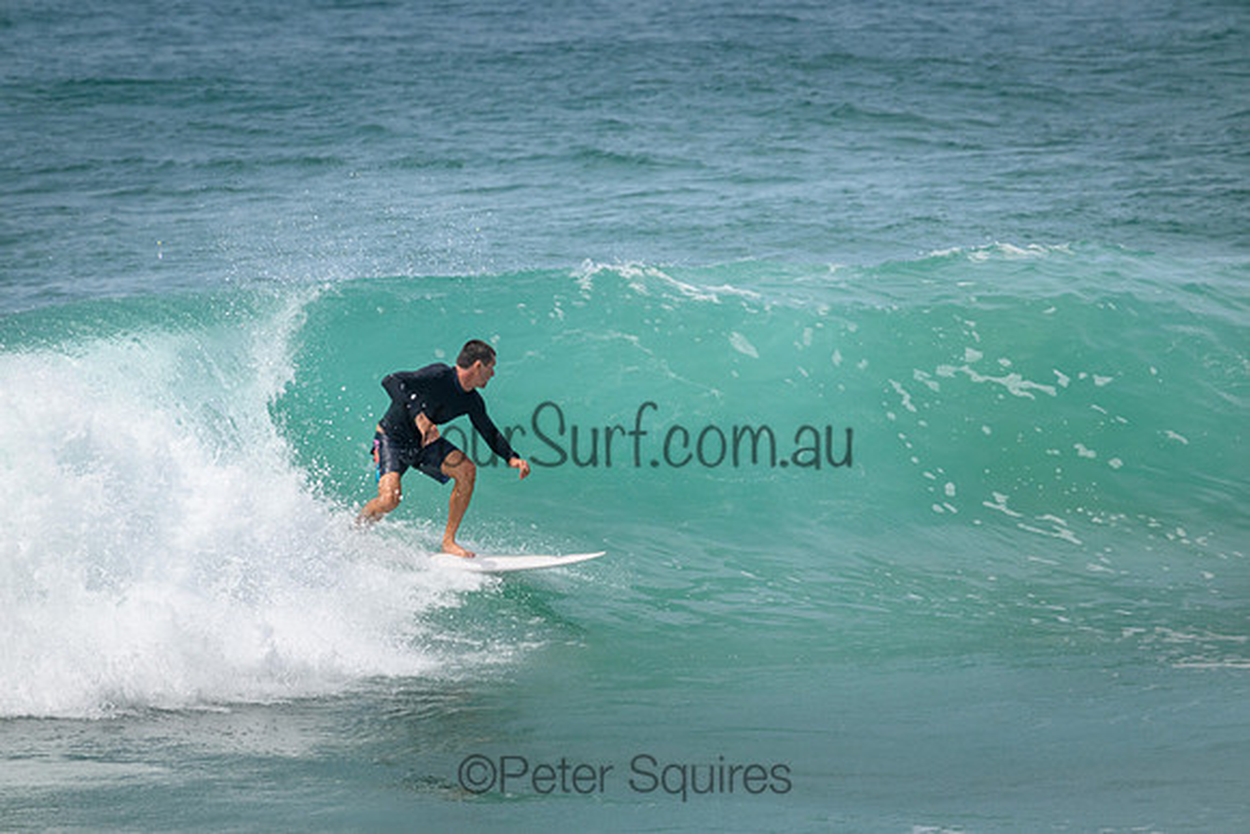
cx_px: 625
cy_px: 417
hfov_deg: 2.6
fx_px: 27783
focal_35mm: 800
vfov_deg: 1.7
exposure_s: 1/2000
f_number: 11
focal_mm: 800
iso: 900
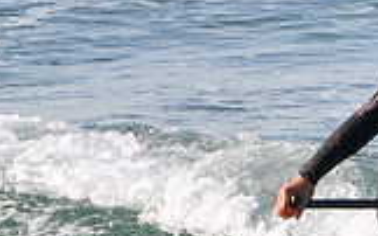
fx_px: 30946
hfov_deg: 0.7
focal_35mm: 3006
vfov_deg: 0.4
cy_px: 273
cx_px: 621
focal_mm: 550
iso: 1250
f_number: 13
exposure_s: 1/800
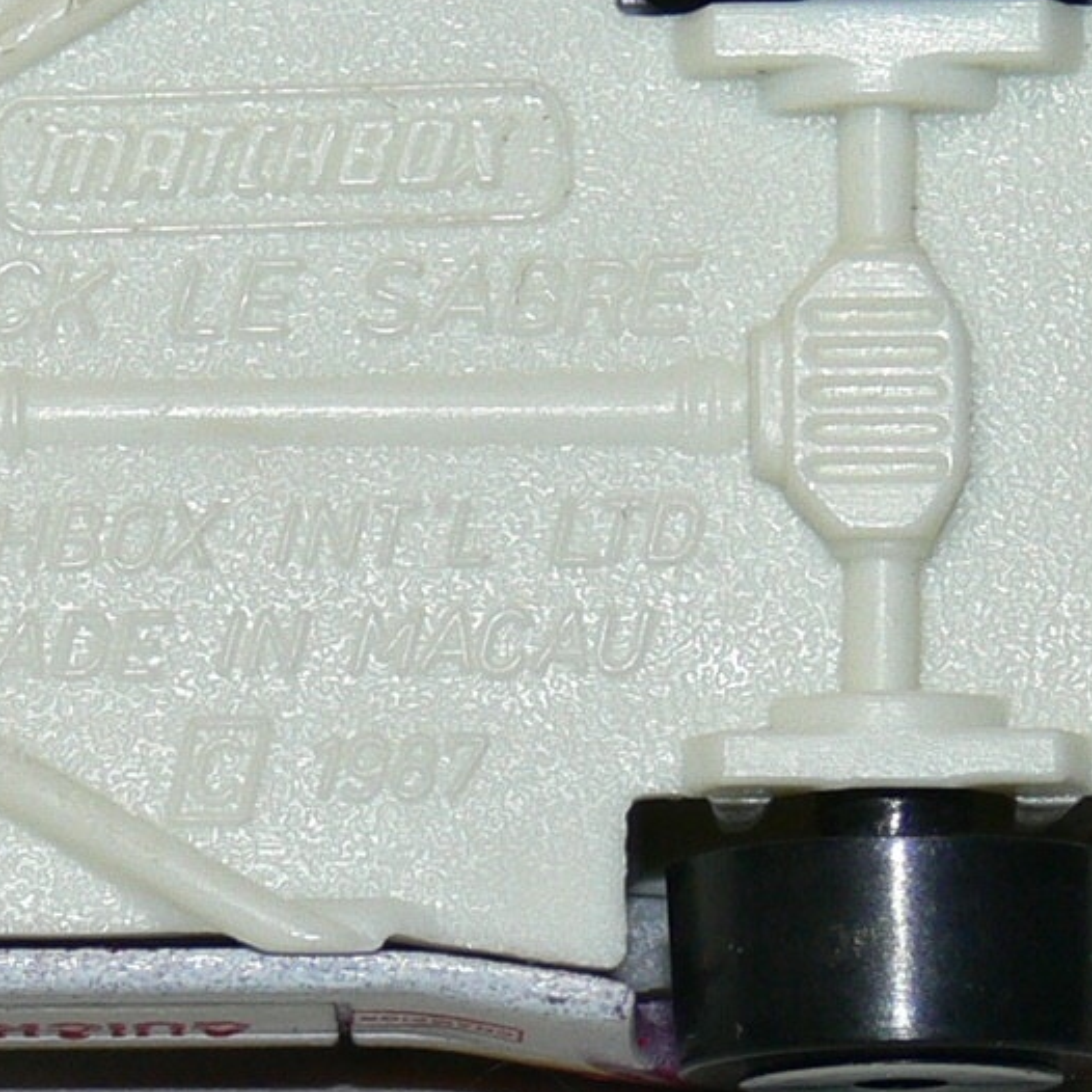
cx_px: 23
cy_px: 424
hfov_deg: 5.2
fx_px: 11992
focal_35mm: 336
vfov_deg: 5.2
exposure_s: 1/30
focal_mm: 16.7
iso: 80
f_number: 4
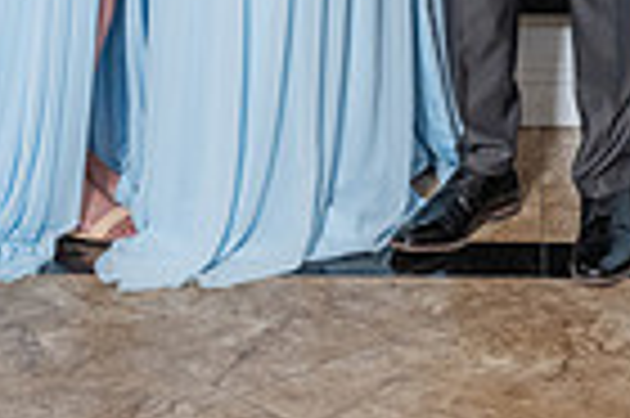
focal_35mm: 133
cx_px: 490
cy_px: -281
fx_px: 2325
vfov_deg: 9.9
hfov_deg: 15.3
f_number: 4.5
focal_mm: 32
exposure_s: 1/160
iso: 640
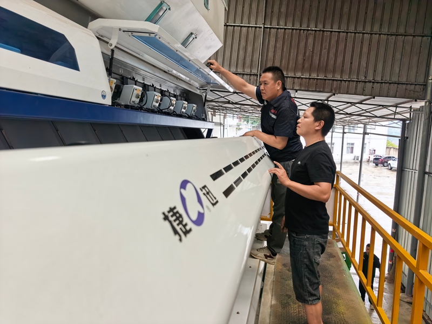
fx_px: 300
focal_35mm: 24
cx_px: 216
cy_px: 162
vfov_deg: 56.8
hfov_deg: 71.6
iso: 200
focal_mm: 6.98
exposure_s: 1/3135
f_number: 1.4
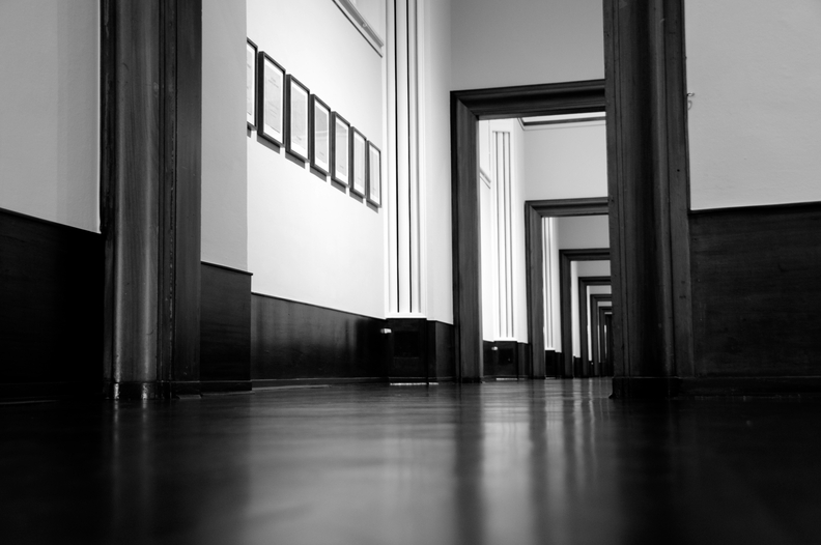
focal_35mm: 44
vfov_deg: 30.8
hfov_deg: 45.0
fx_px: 991
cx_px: 410
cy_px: 272
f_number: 4
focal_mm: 29
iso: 400
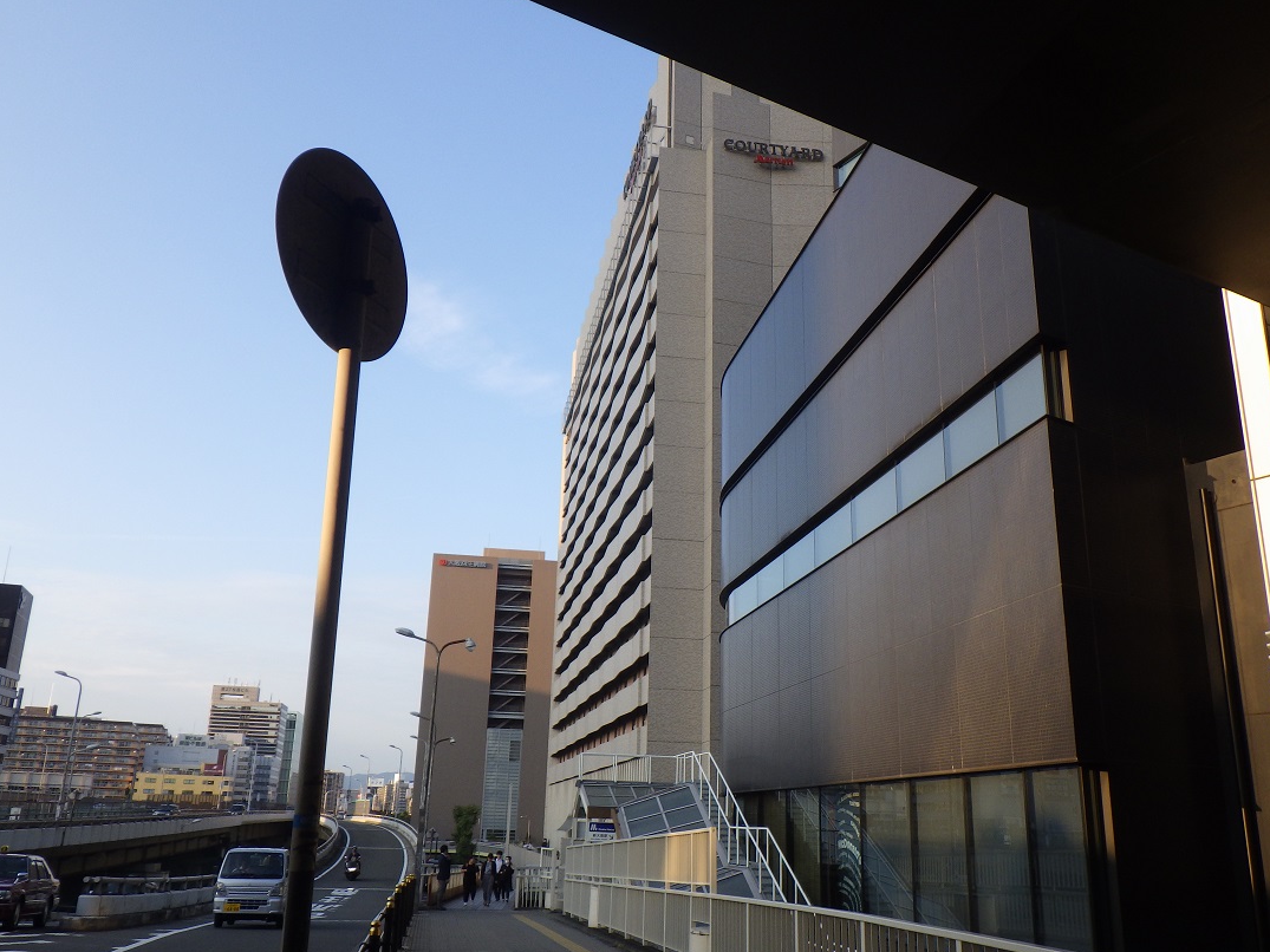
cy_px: 465
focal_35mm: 30
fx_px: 1101
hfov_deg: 60.0
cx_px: 639
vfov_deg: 46.8
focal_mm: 5
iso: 125
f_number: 4.2
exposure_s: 1/250
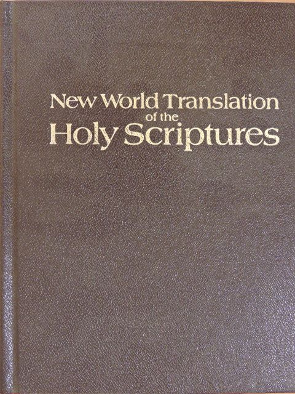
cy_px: 197
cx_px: 148
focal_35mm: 50
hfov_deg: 29.1
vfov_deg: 38.2
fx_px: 568
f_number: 4
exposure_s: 1/20
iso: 800
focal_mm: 9
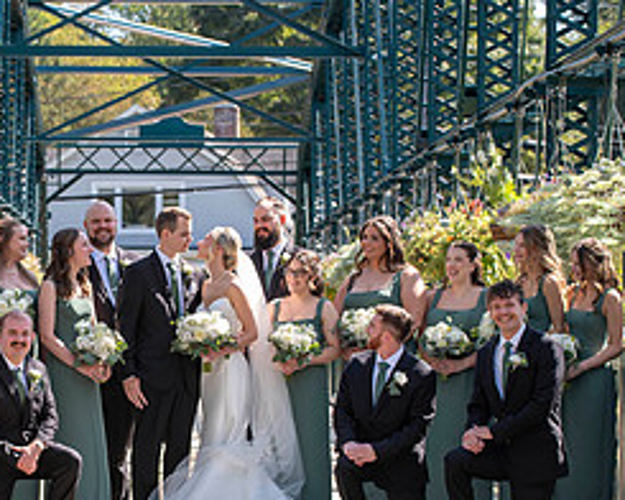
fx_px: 2904
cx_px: 133
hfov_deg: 12.2
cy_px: 298
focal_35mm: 157
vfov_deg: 9.8
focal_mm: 70
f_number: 4
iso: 50
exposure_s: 1/200
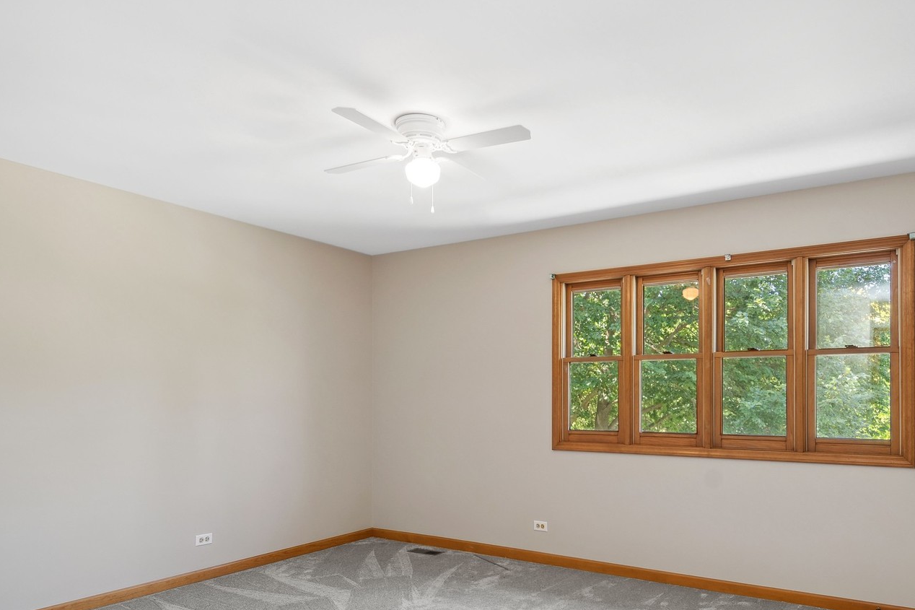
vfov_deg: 54.4
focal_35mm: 23
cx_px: 547
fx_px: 584
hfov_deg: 75.3
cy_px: 388
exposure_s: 1/6
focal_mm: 12
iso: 250
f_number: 8
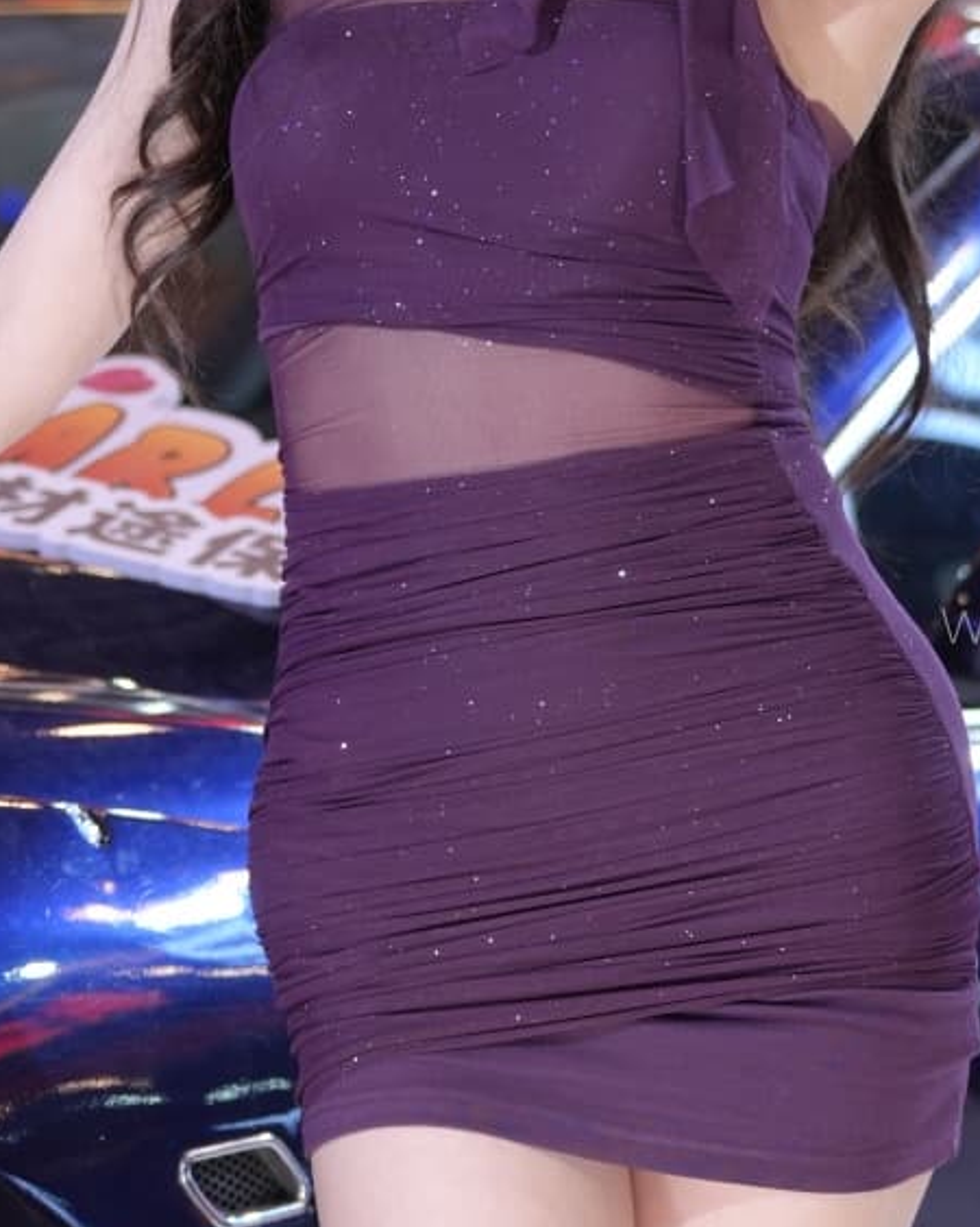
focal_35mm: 151
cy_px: 451
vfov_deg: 12.8
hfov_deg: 10.3
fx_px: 5463
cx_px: 462
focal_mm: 50.2
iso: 250
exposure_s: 1/160
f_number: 2.8
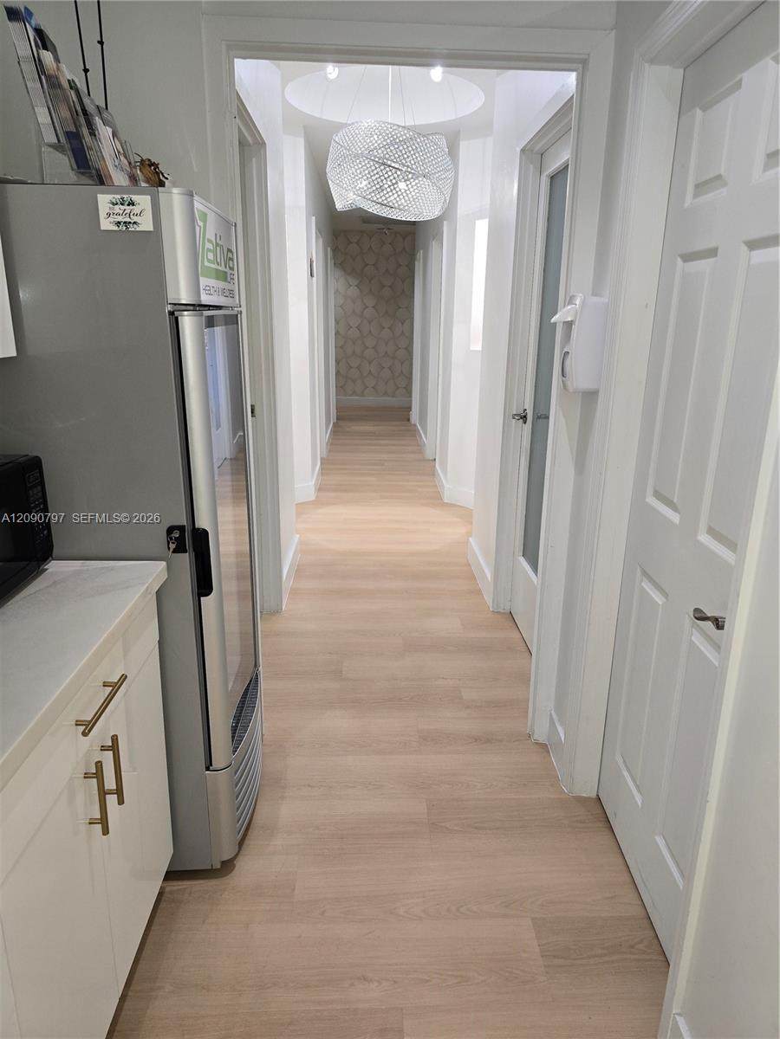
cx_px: 390
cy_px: 520
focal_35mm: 23
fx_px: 691
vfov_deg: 73.9
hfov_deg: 58.9
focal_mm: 6.3
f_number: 1.7
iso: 80
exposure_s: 1/60
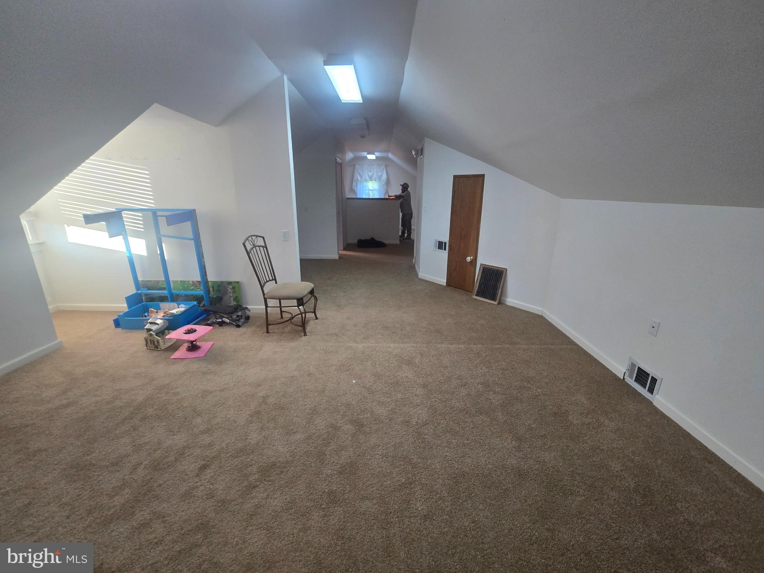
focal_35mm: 13
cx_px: 382
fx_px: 287
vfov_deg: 89.9
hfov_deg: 106.2
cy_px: 286
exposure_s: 1/60
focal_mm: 2.2
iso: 250
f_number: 2.2
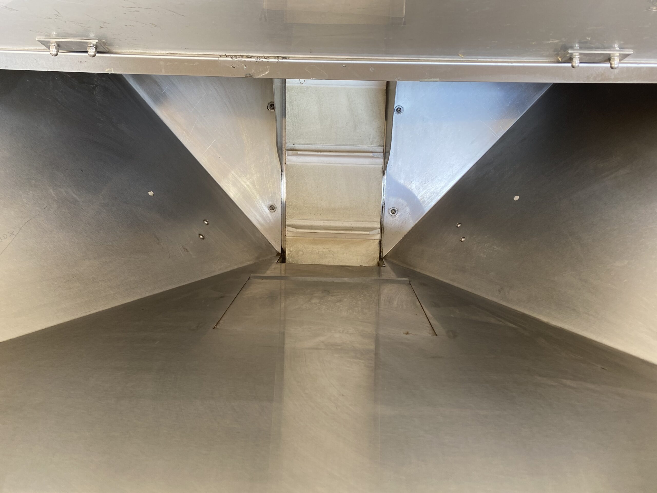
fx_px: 493
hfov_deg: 67.3
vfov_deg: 53.1
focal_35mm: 26
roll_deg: -0.8
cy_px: 246
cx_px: 328
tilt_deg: -37.2
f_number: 1.8
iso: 80
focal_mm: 4.25
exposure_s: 1/121
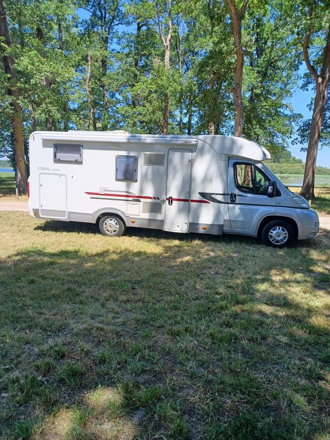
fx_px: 318
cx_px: 165
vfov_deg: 69.4
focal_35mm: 25
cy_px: 220
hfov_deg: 54.9
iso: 32
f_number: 1.8
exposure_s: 1/139
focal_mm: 4.6
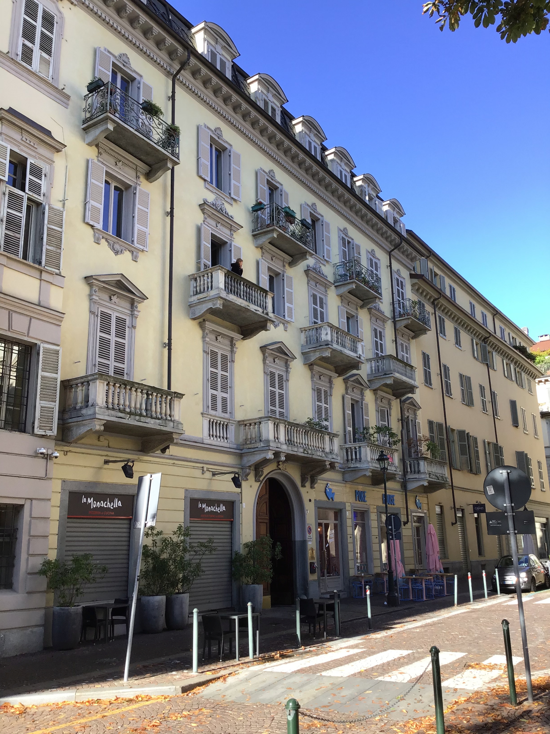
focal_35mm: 31
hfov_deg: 45.4
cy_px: 367
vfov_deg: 58.4
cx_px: 275
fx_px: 657
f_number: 2.4
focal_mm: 3.3
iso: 25
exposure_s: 1/323
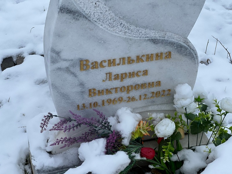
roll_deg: +0.2
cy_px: 87
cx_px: 116
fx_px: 516
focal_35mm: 77
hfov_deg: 25.3
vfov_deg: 19.1
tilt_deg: -39.2
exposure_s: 1/172
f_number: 2.8
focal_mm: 9
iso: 32
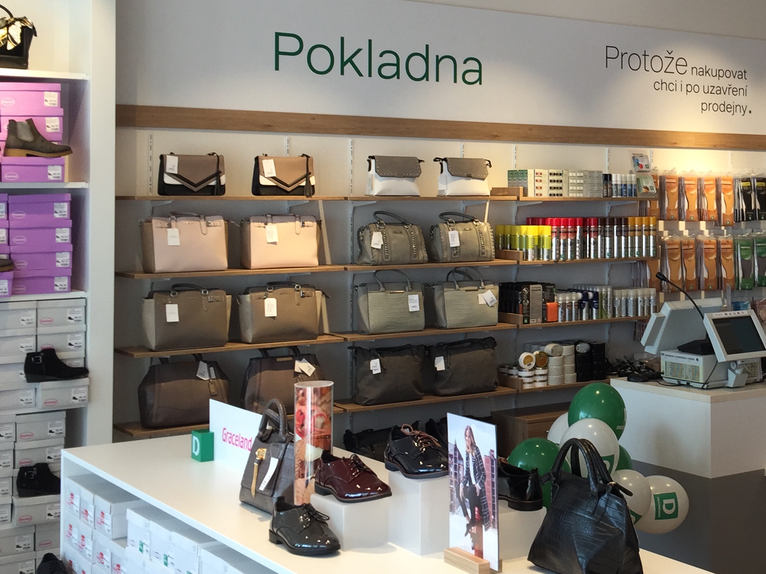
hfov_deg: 32.1
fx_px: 1261
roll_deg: +0.6
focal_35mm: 57
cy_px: 172
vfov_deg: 25.5
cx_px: 693
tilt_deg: +0.6
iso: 32
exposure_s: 1/127
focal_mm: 4.15
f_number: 2.2
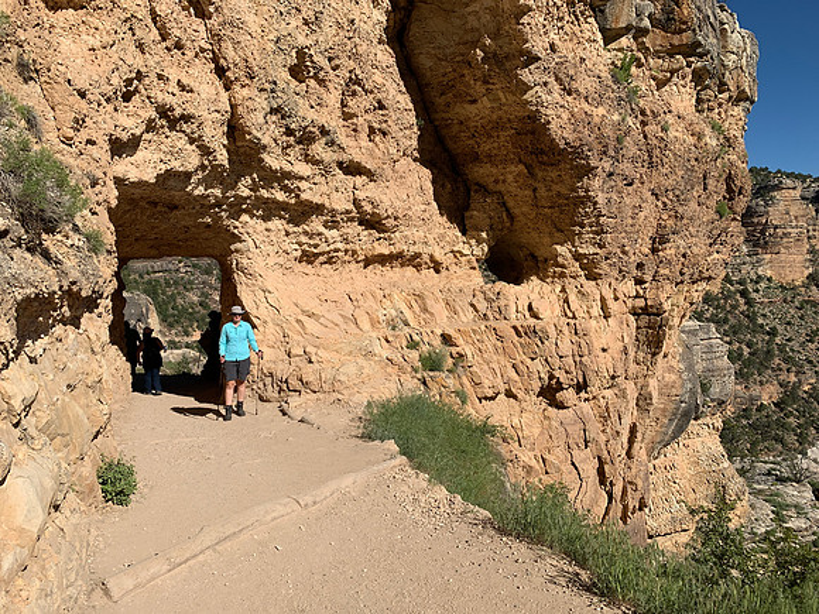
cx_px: 410
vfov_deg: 53.1
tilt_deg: -4.3
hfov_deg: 67.3
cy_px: 307
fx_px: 615
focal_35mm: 26
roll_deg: +0.4
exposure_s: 1/3650
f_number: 1.8
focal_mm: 4.25
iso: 25
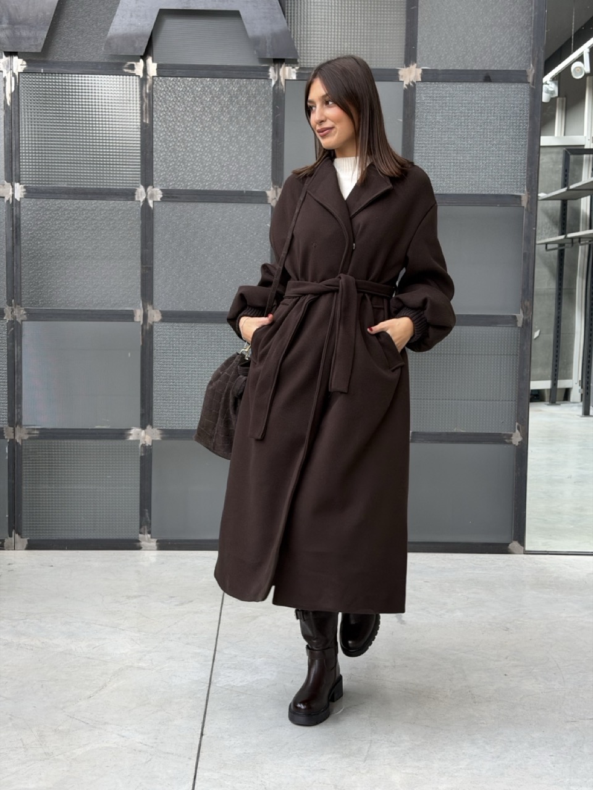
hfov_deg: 30.3
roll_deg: -1.7
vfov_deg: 39.7
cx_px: 296
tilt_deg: -2.3
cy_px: 395
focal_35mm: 48
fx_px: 1096
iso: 200
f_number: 1.78
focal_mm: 6.76
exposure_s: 1/60
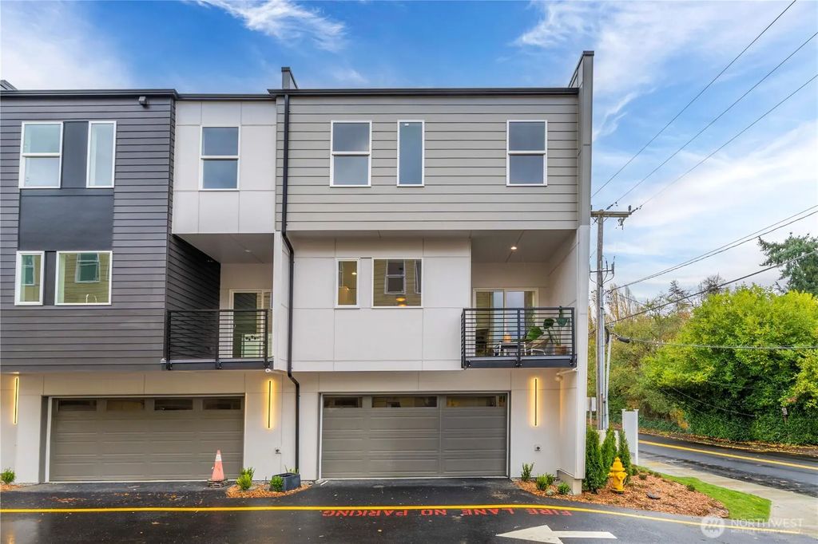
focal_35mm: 13
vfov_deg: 85.4
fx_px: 295
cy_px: 272
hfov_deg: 108.3
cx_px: 409
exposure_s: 1/30
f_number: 8
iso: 160
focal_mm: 13
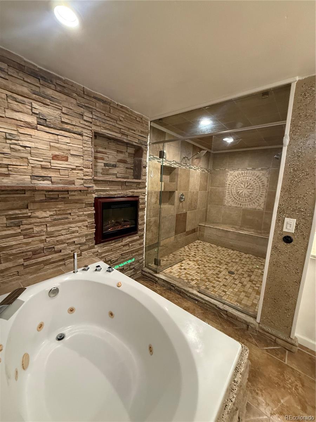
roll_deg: -2.6
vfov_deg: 102.1
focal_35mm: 14
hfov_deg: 85.7
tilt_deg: -8.6
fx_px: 170
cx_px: 158
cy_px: 211
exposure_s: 1/60
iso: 500
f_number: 2.2
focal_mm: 2.22
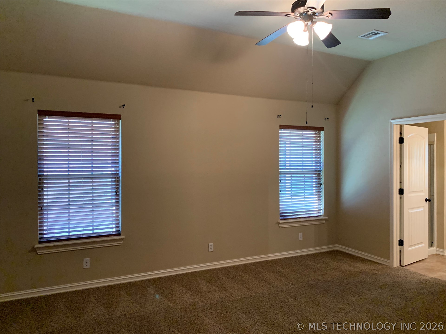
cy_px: 167
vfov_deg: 53.1
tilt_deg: +0.2
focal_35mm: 26
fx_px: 335
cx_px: 223
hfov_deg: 67.3
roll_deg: +0.2
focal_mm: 4.25
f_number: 1.8
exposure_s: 1/60
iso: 400
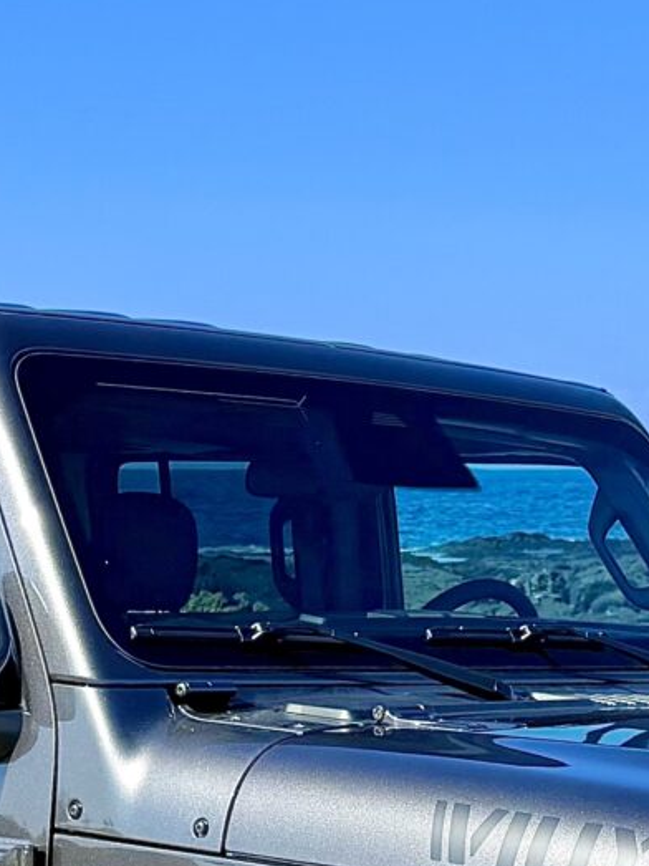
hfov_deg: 15.7
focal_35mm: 94
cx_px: 442
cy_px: 944
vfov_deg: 20.0
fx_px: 2351
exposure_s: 1/5714
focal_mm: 6.76
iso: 80
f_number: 1.78
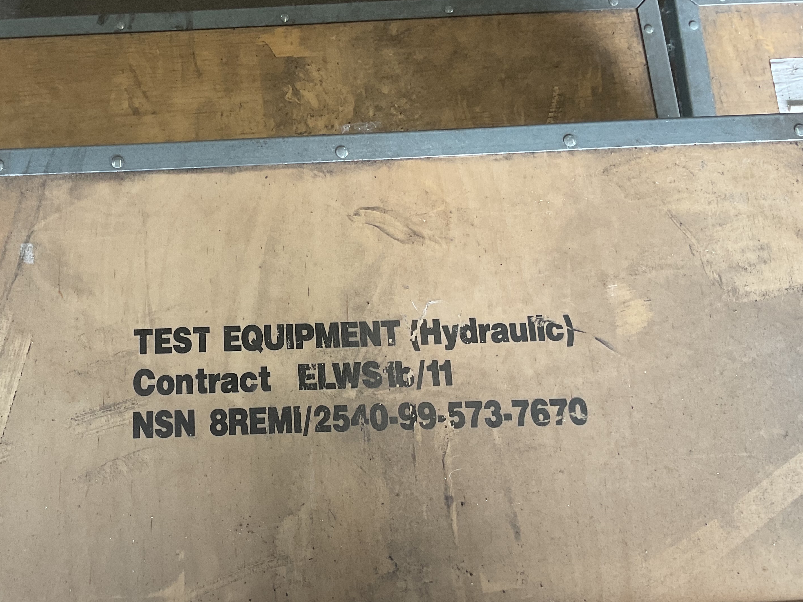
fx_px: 951
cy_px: 291
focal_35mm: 41
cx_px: 249
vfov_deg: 35.1
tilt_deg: -73.7
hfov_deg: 44.9
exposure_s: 1/60
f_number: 1.8
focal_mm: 3
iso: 40
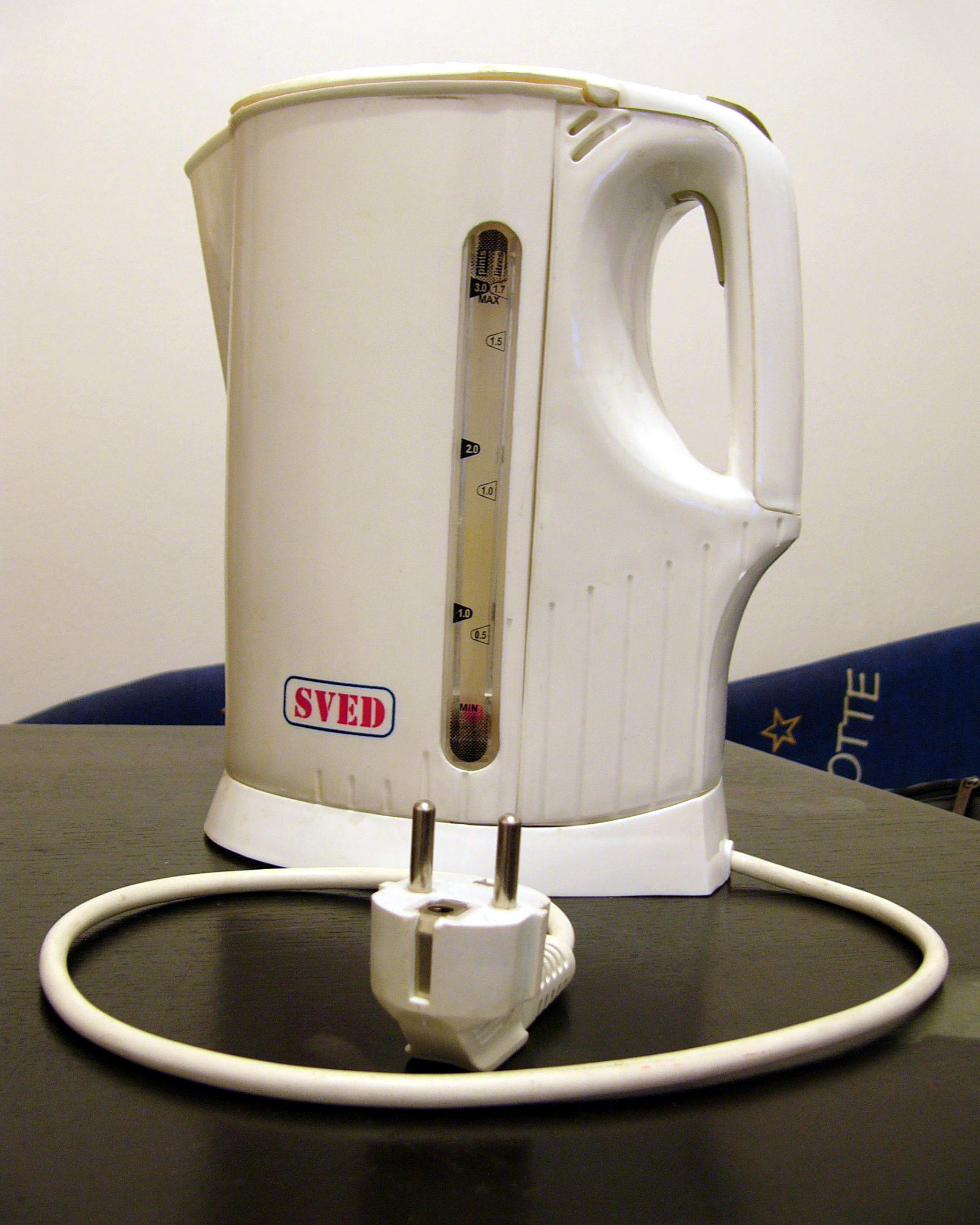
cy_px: 581
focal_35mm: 38
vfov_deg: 47.9
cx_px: 495
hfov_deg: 39.1
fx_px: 1378
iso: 100
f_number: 2.8
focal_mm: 6
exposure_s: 1/3.2
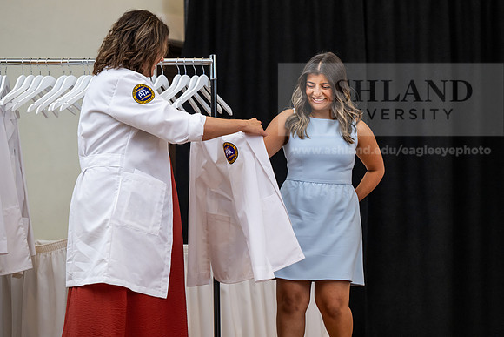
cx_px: 252
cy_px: 168
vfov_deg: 10.6
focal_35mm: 130
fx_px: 1820
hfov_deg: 15.8
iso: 1600
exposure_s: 1/200
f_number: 3.5
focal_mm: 130
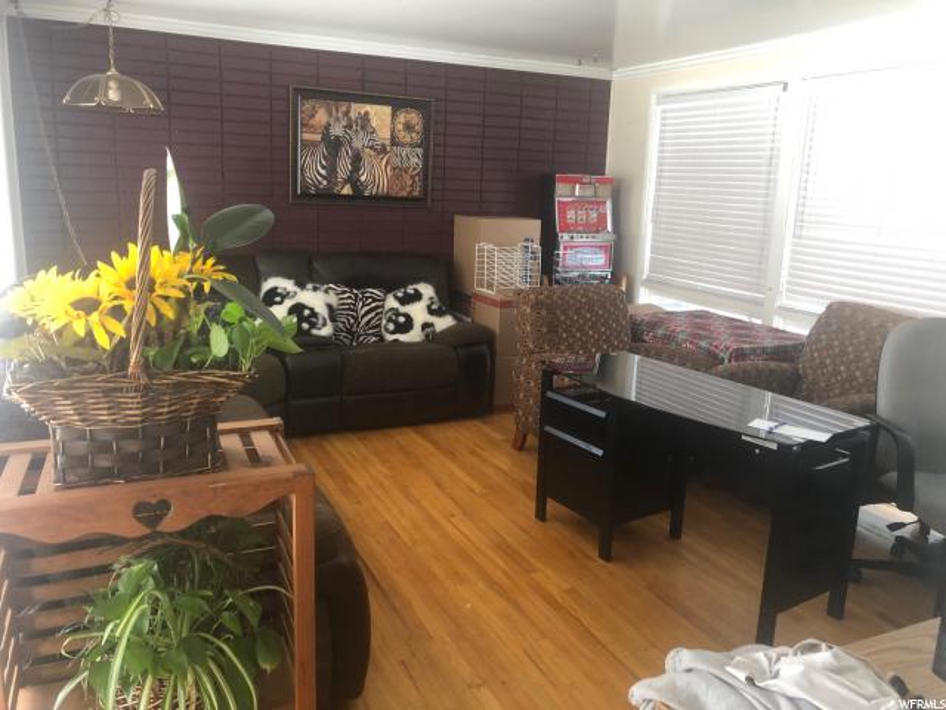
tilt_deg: -12.9
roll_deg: +0.0
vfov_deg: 49.7
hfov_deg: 63.4
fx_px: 765
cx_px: 473
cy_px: 355
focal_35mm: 28
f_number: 1.8
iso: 40
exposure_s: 1/20
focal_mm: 4
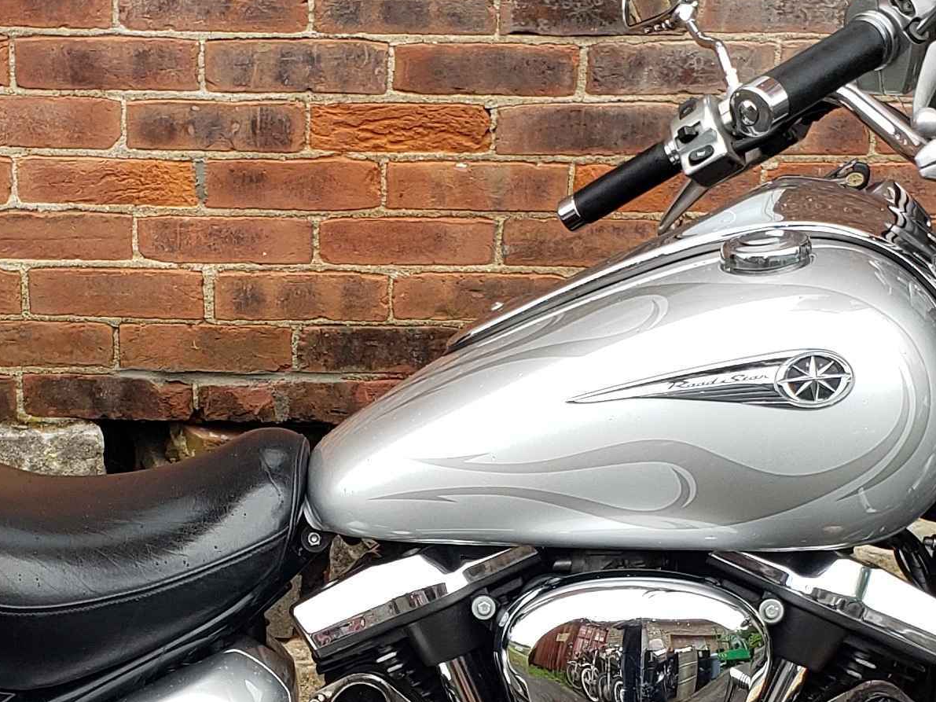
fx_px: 2379
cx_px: 384
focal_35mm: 88
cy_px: 553
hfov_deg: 22.2
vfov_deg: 16.7
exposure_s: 1/156
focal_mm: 4.3
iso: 50
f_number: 2.4
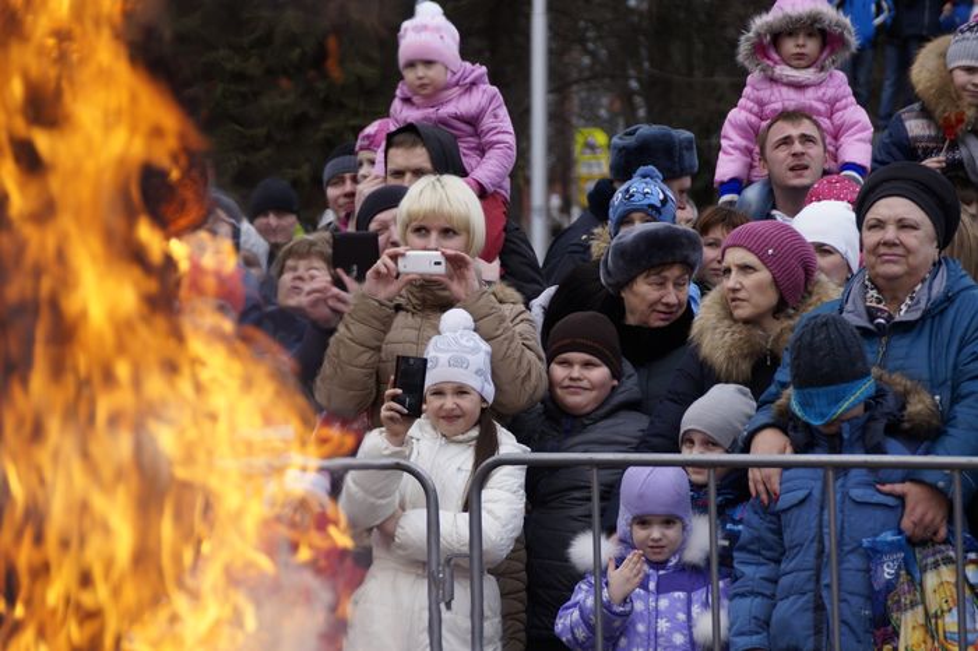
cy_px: 326
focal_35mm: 180
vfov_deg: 7.6
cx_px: 489
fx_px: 4887
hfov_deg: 11.4
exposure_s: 1/200
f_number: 5.6
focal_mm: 120
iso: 125
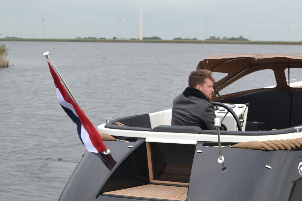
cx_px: 227
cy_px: 149
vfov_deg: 15.0
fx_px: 762
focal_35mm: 91
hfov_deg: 22.2
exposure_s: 1/125
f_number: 5.6
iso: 160
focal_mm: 35
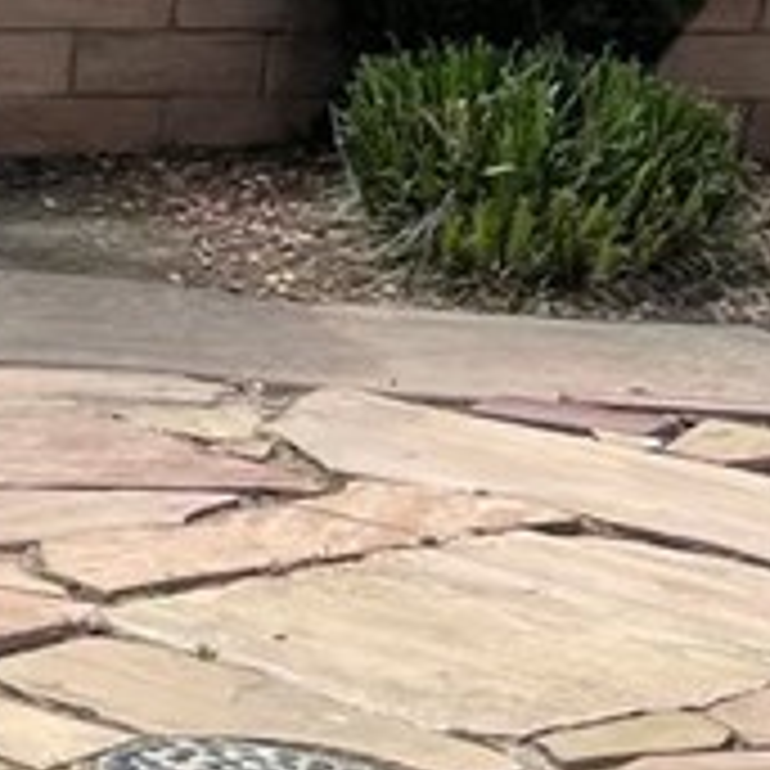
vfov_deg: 12.7
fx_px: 3473
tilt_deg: -13.9
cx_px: -1364
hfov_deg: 10.1
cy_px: 392
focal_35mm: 138
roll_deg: -0.3
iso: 50
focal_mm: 5.7
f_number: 1.5
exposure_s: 1/4115
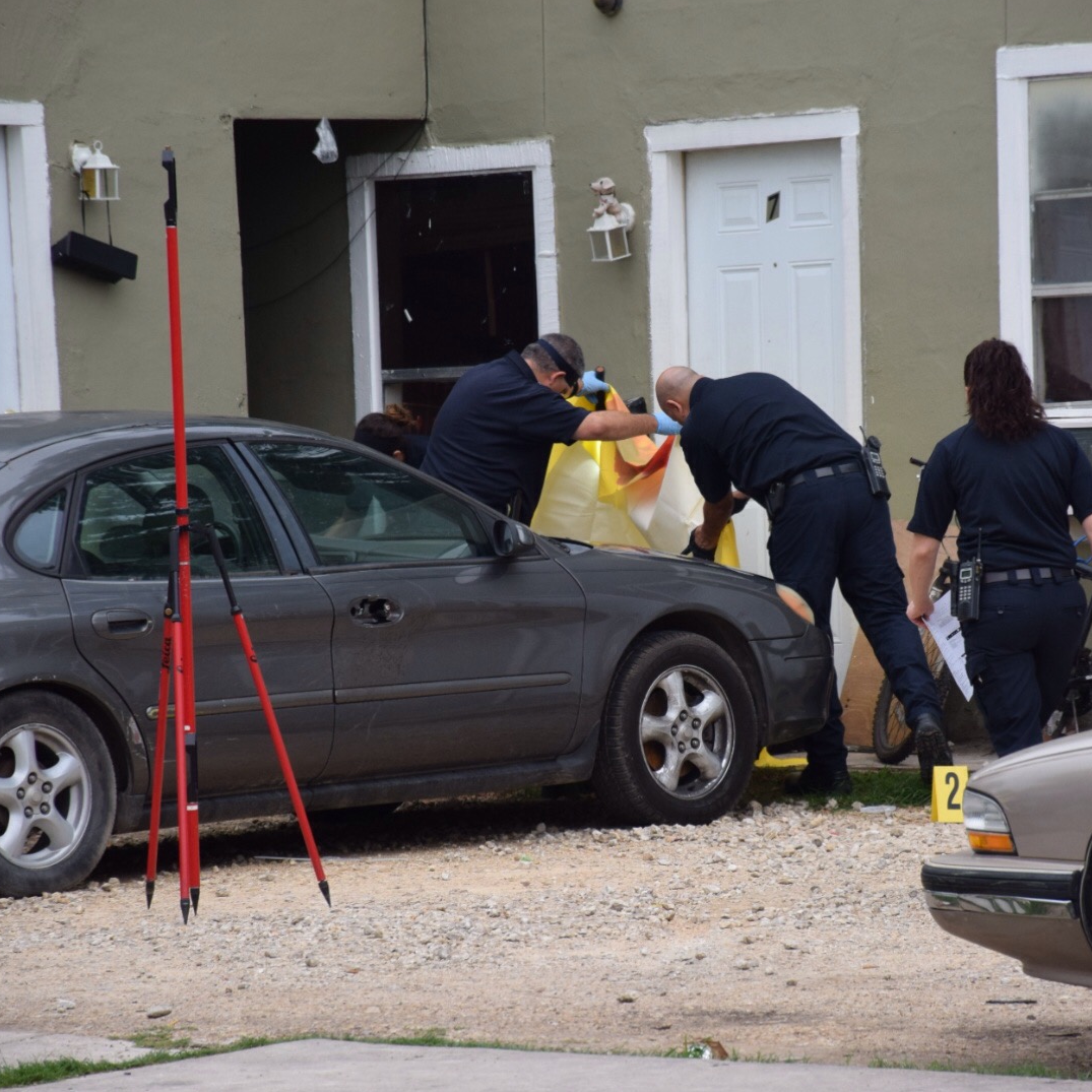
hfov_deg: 6.5
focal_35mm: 269
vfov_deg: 6.5
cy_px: 545
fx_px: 9601
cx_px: 633
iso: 900
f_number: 5.6
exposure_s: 1/500
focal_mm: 140
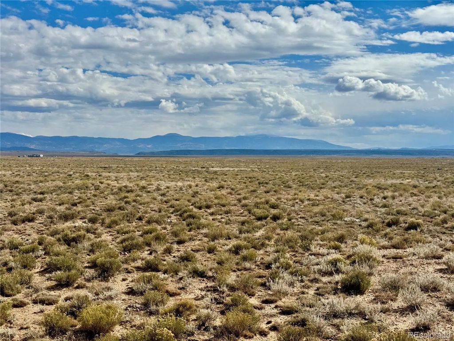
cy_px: 170
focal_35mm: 48
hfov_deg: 39.7
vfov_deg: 30.3
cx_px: 227
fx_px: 630
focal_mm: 6.76
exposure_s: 1/10526
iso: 64
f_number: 1.78
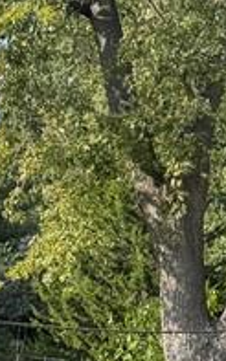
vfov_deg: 15.5
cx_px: -377
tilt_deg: -3.7
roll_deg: -1.7
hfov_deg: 8.7
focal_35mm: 132
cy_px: 379
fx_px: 1302
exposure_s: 1/1131
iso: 80
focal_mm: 6.76
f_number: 1.78
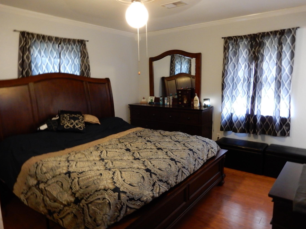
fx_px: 221
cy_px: 116
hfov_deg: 69.4
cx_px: 151
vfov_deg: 54.9
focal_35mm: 25
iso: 560
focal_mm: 4.3
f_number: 3.4
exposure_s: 1/8
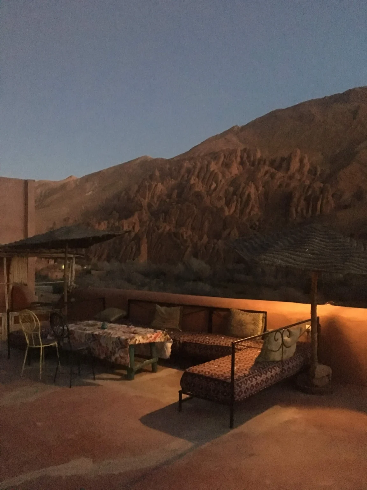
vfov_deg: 61.7
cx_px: 184
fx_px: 410
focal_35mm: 29
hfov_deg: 48.2
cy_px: 245
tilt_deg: +1.0
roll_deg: +1.6
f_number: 2.2
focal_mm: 4.15
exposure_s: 1/17
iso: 2000
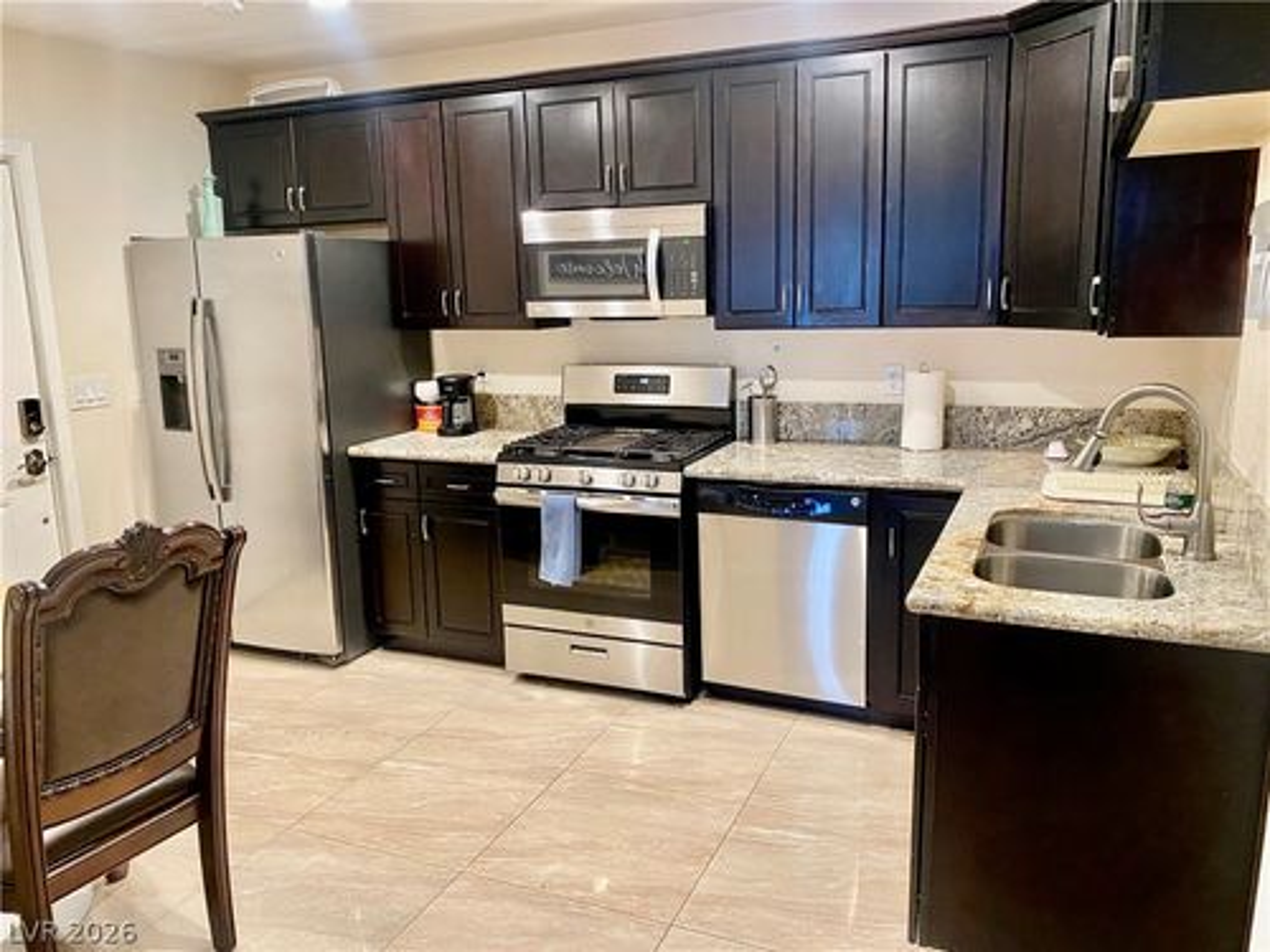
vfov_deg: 53.1
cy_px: 476
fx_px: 954
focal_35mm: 26
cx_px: 635
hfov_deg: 67.3
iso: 320
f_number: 1.8
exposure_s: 1/51
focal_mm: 4.25
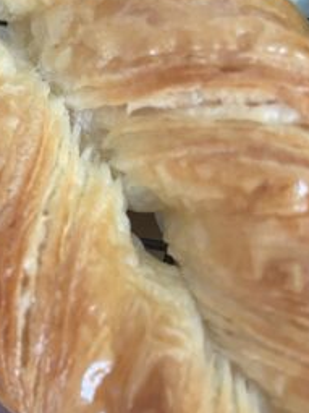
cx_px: 22
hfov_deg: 28.3
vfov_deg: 38.0
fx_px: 584
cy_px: 306
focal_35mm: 49
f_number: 1.8
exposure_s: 1/33
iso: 500
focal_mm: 4.25
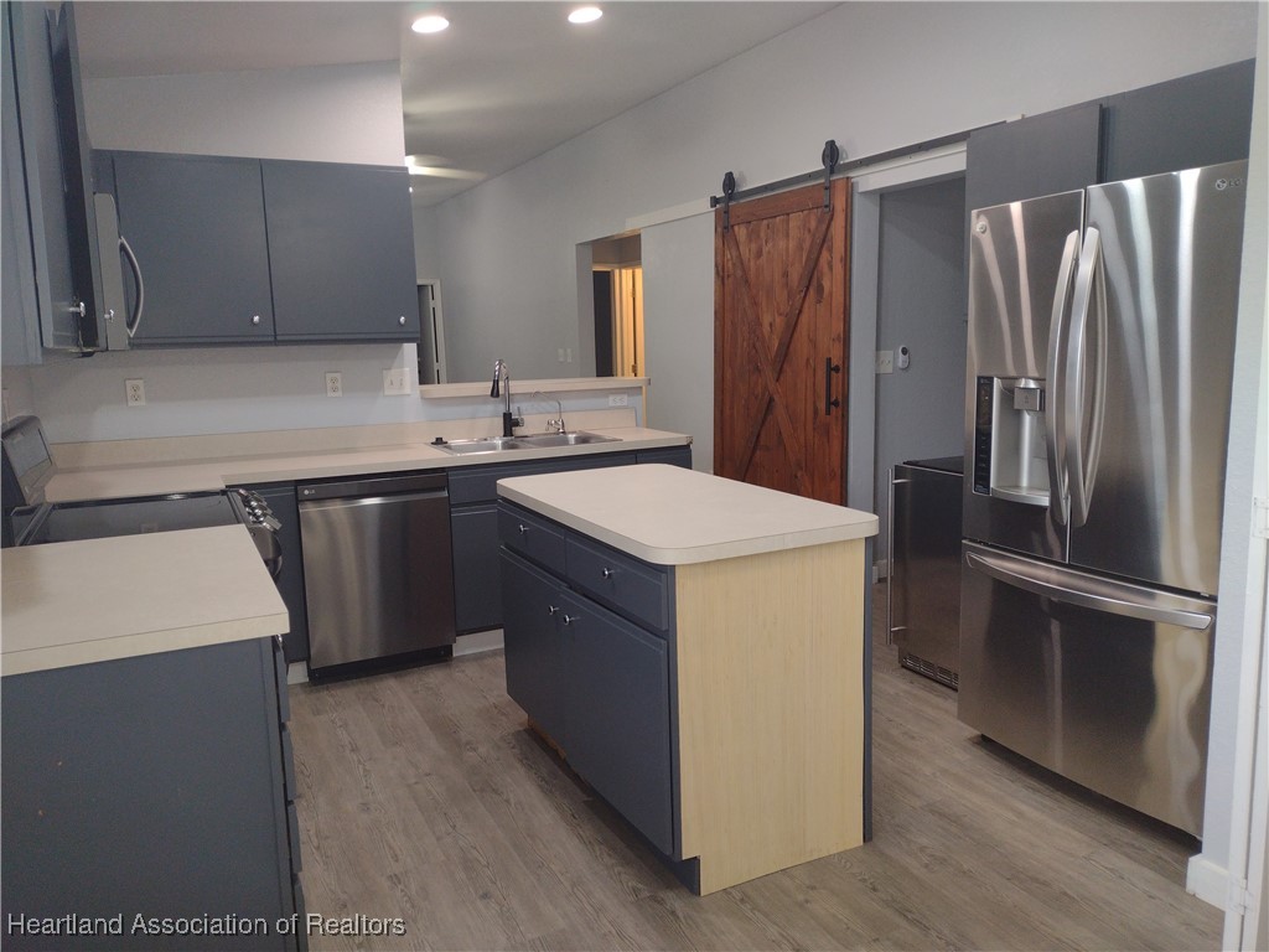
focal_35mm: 27
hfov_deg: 65.3
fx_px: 990
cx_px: 634
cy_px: 476
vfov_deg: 51.4
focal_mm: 4.71
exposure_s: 1/60
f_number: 1.7
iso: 150
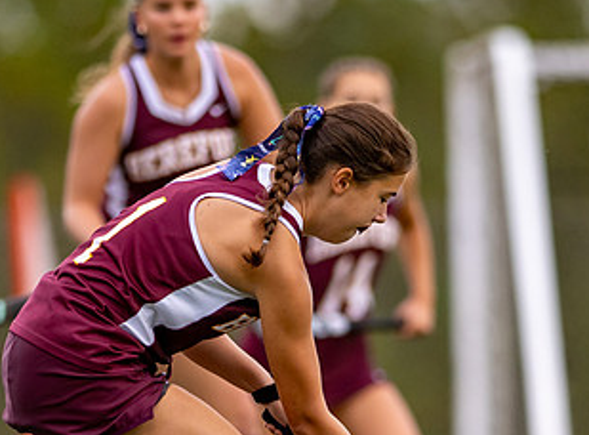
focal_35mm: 918
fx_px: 15529
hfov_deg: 2.2
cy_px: 444
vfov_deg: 1.6
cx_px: 275
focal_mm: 300
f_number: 2.8
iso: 640
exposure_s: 1/1000
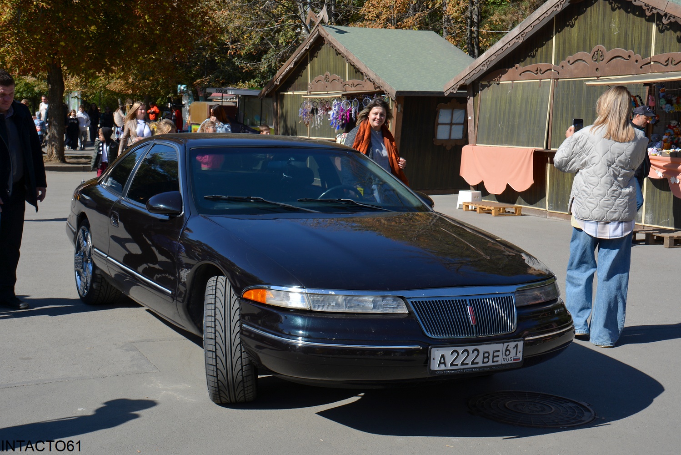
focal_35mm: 48
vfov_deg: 28.1
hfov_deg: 41.1
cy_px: 228
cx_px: 340
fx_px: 908
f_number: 8
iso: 100
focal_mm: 32
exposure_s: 1/250
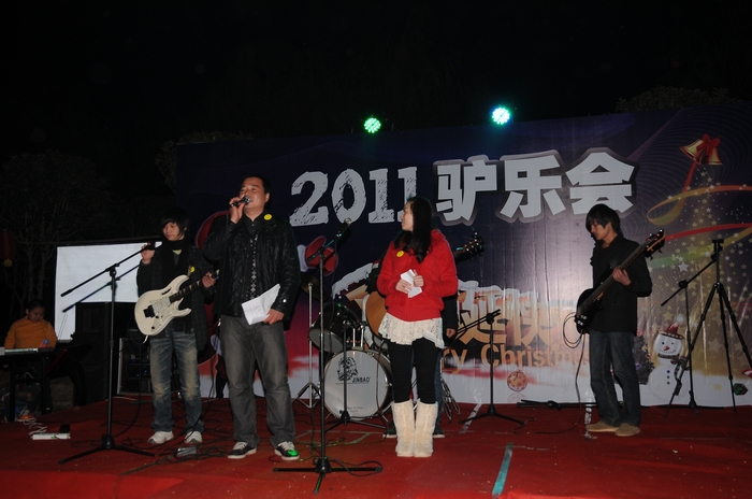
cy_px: 250
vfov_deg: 39.8
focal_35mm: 33
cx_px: 376
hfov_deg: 57.3
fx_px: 688
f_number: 5
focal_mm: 22
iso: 250
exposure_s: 1/100
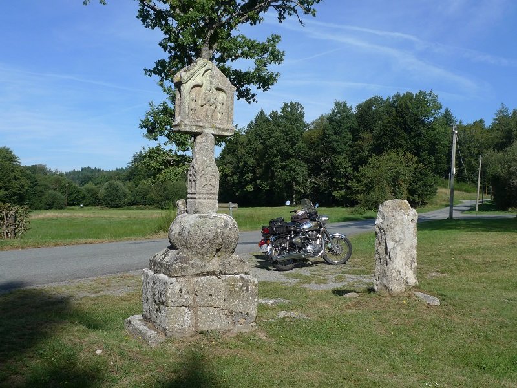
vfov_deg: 38.7
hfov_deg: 50.1
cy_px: 194
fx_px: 553
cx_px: 258
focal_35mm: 37
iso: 80
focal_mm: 7.9
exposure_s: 1/800
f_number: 4
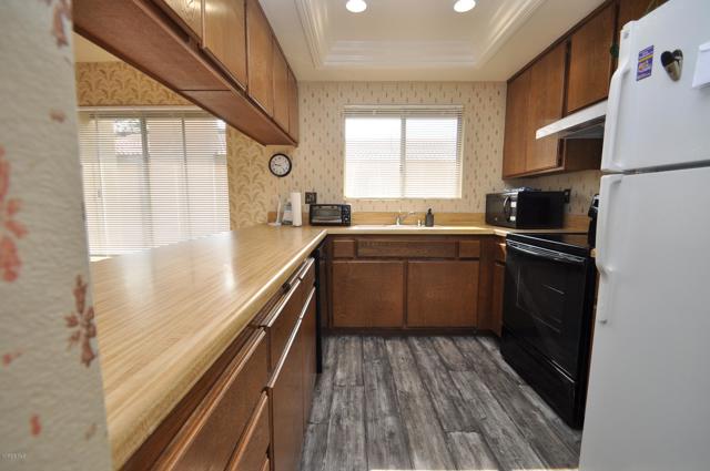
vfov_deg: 77.2
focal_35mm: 15
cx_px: 355
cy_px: 236
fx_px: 295
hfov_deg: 100.5
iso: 200
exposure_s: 1/100
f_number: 5
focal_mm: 10
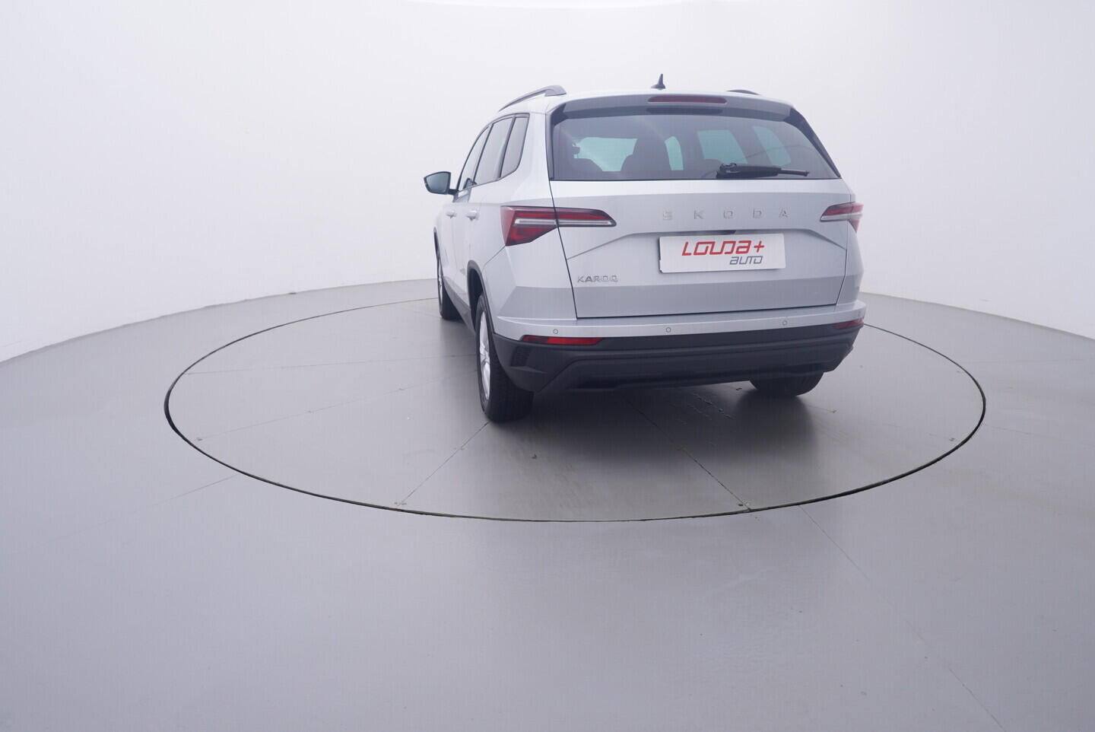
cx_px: 548
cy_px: 366
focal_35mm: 22
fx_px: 685
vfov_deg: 56.2
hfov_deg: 77.3
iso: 200
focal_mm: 15
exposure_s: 1/80
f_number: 5
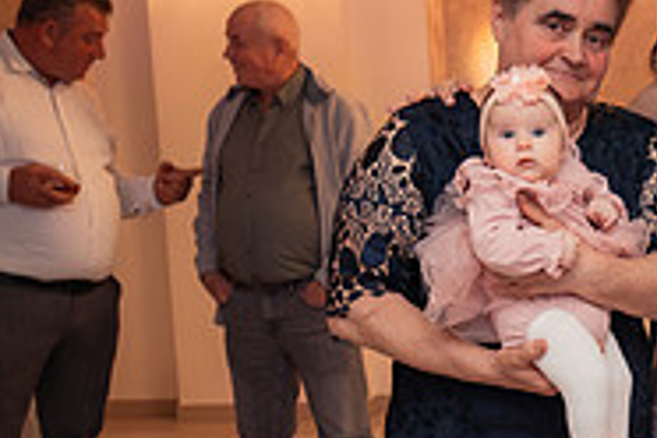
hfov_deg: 18.9
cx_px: 851
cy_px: 413
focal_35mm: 100
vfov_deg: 13.5
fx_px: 1825
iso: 1600
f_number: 2.8
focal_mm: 30
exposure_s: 1/200
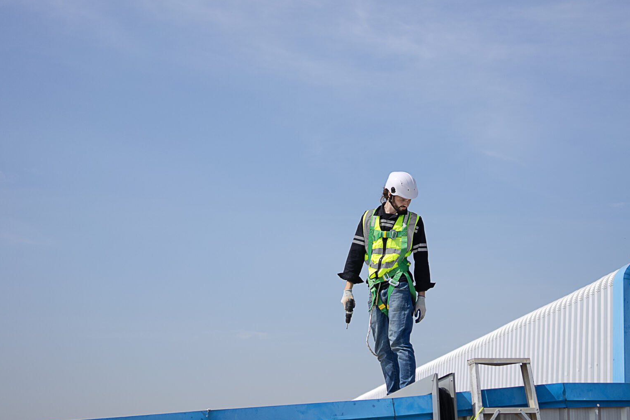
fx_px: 1033
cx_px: 361
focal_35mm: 59
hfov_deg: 33.9
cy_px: 206
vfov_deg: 23.0
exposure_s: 1/4000
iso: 100
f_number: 2.8
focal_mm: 35
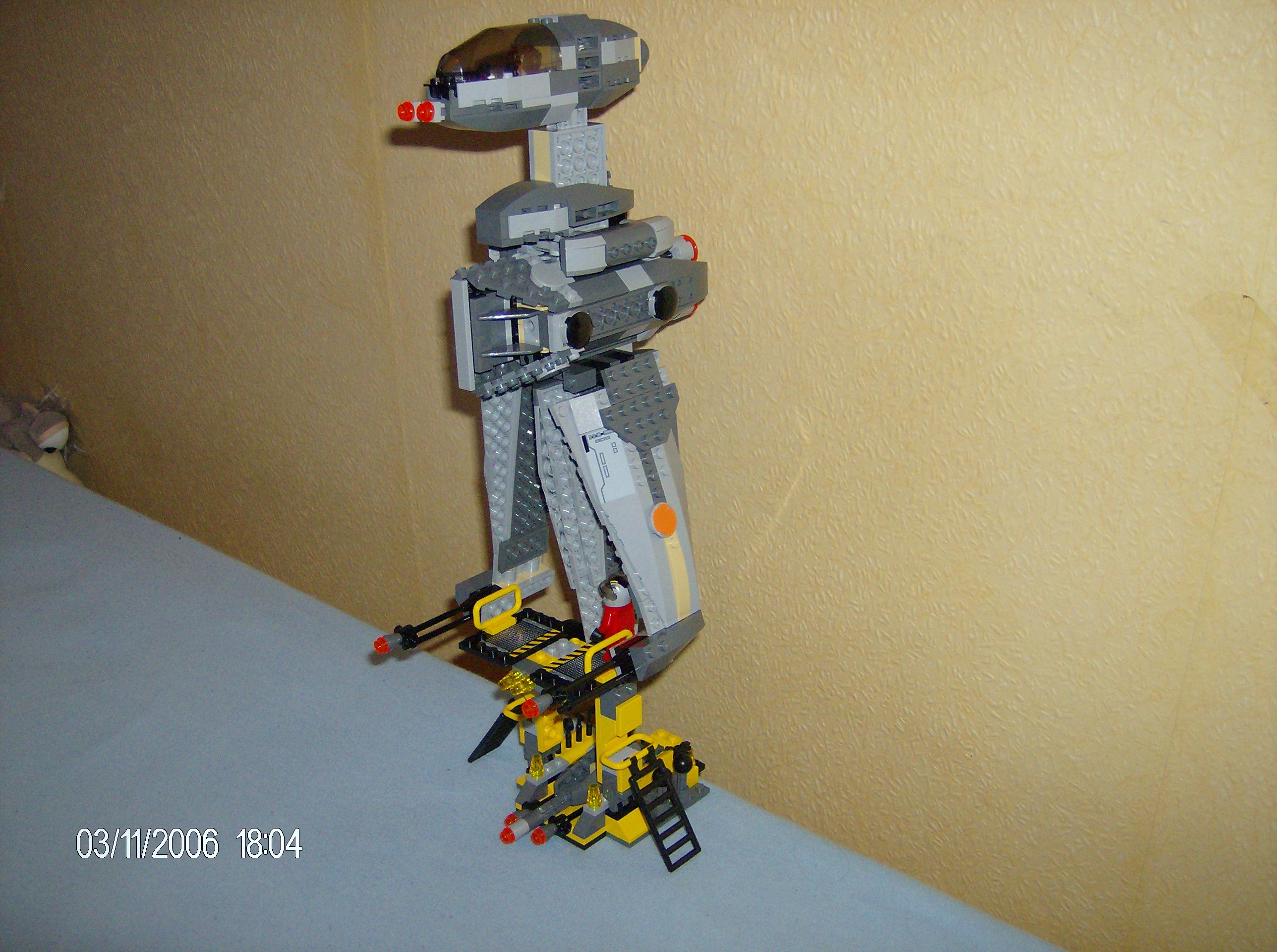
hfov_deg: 51.5
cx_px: 638
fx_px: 1325
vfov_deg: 39.5
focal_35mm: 36
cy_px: 476
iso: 200
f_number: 2.8
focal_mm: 6
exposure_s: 1/60
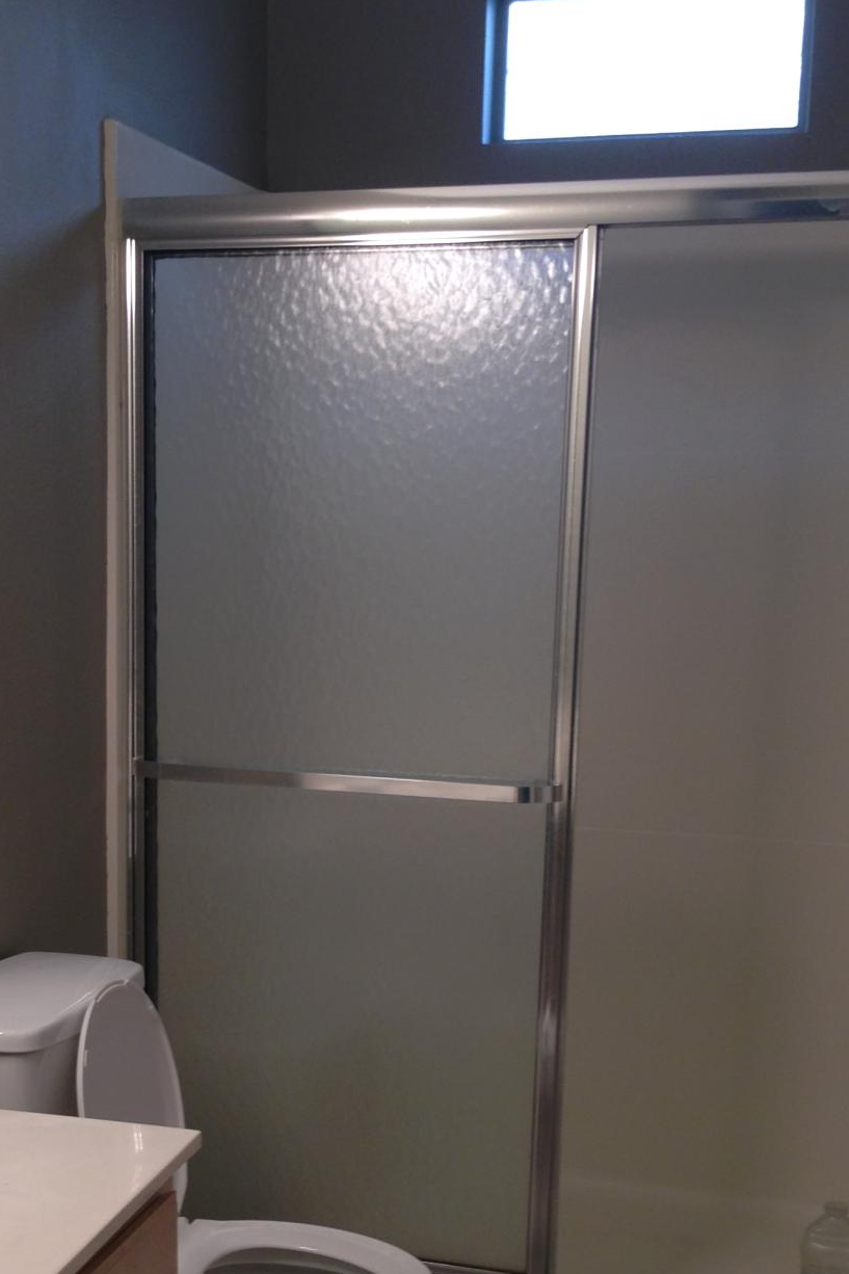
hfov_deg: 24.1
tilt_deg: -10.1
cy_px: 904
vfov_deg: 35.1
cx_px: 283
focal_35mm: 56
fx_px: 1981
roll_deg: -0.8
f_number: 2.4
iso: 50
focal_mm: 4.12
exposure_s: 1/24
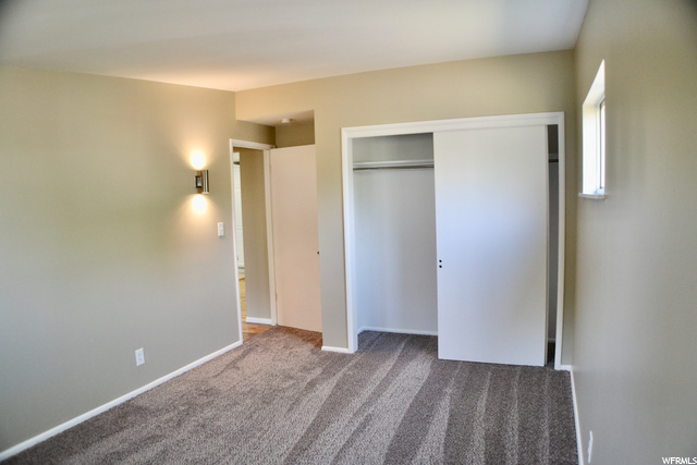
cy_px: 232
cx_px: 348
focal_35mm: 30
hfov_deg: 61.9
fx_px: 581
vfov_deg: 43.6
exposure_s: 1/60
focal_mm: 20
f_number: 3.8
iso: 560
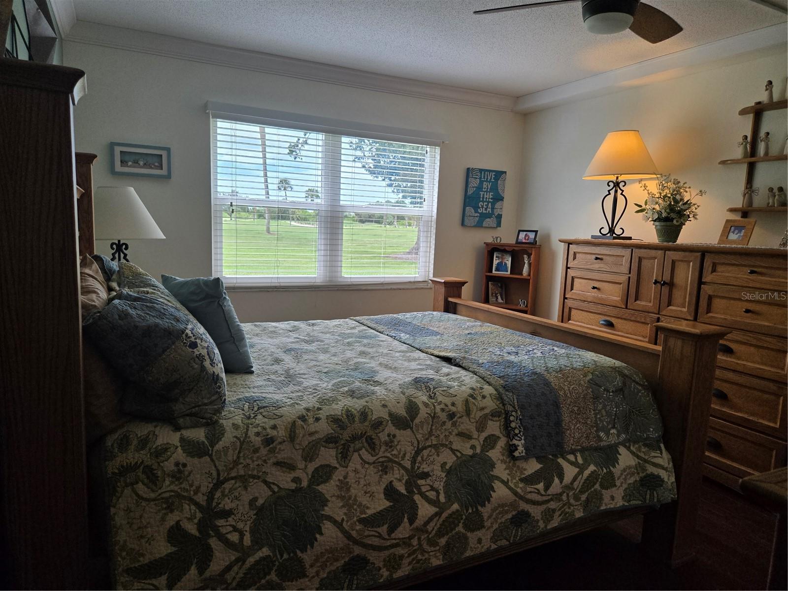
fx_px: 524
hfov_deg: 73.9
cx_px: 394
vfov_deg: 58.9
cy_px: 296
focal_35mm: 23
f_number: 1.8
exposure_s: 1/508
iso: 160
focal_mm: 5.4
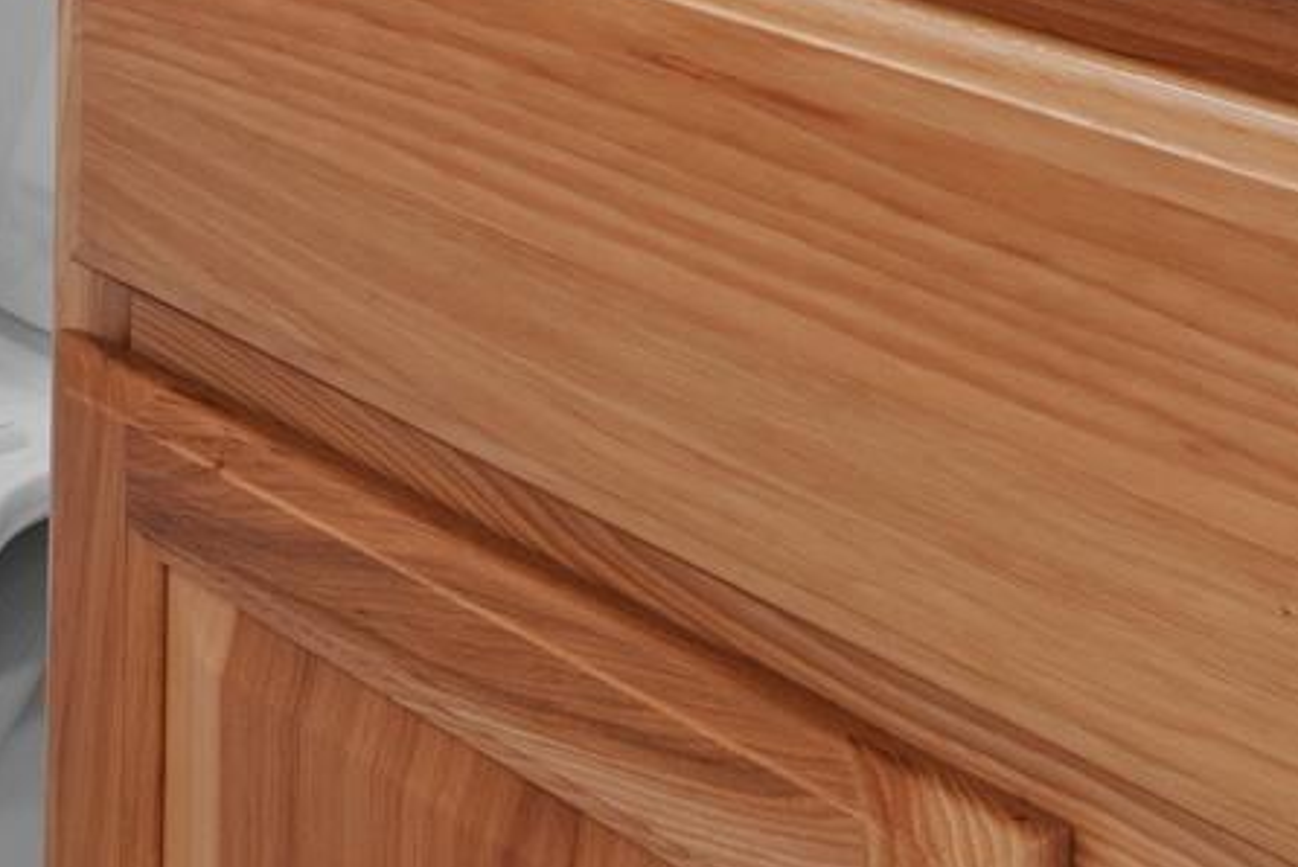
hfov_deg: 22.5
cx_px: -212
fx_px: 3031
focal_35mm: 84
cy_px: -828
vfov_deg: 13.9
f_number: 9
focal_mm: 10
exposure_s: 1
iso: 200
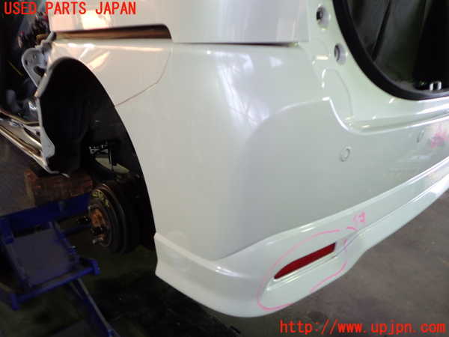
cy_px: 168
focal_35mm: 25
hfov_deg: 69.4
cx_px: 224
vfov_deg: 54.9
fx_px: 324
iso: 200
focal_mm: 4.5
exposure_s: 1/50
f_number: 2
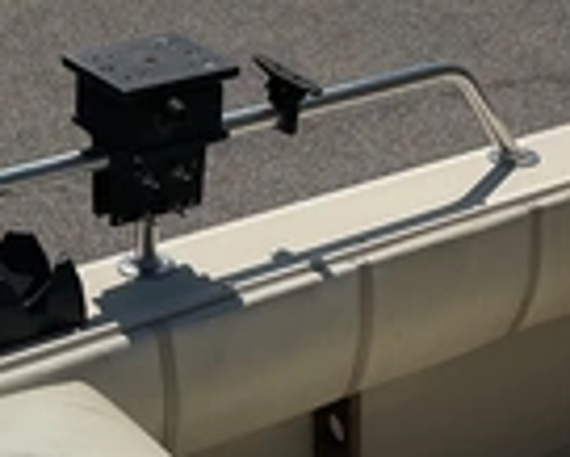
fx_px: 1401
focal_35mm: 83
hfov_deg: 22.7
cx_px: 126
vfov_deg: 17.6
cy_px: 558
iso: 25
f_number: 1.8
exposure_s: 1/6536
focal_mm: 3
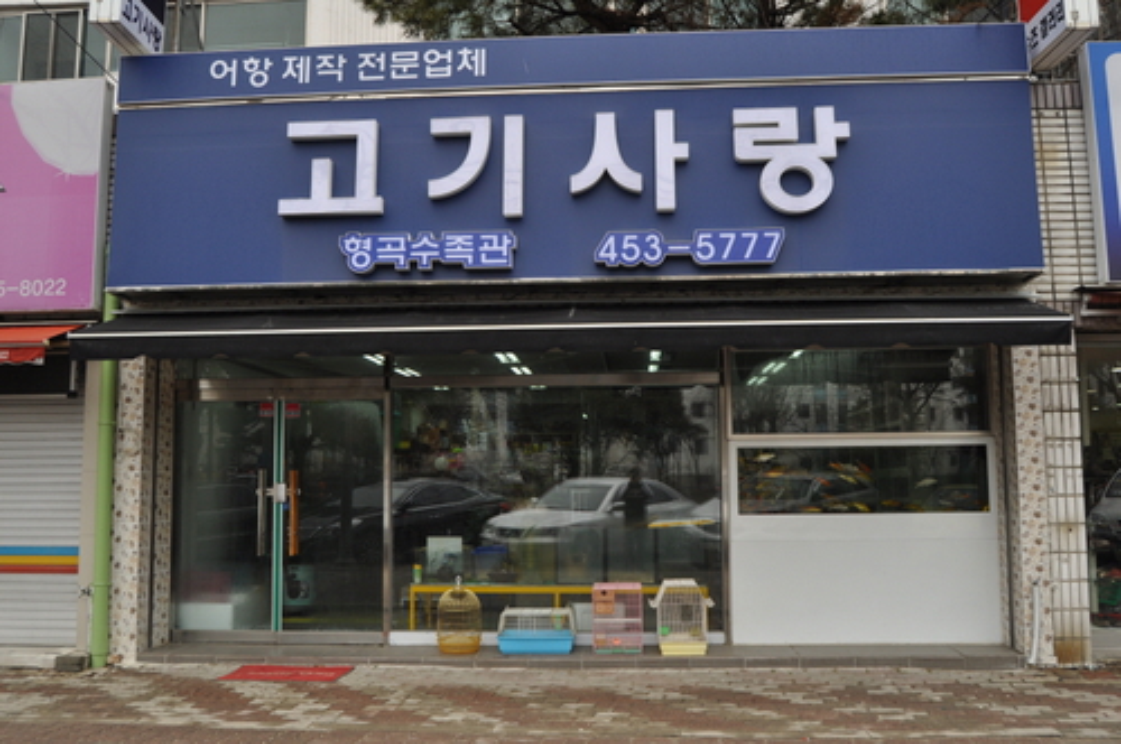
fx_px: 1026
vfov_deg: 39.9
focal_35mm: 33
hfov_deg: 57.3
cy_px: 372
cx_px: 560
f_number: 5.6
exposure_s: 1/125
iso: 200
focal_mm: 22
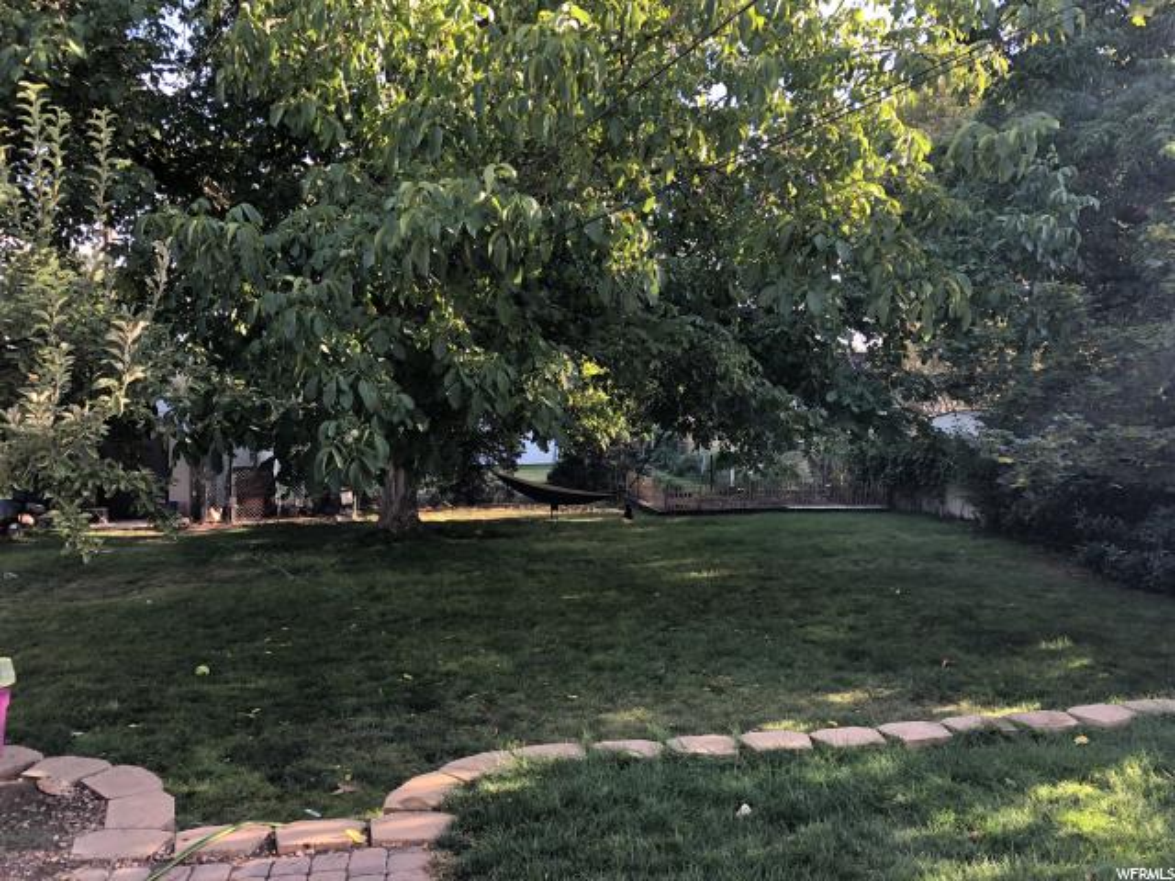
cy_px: 440
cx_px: 588
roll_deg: +0.8
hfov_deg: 63.4
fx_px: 950
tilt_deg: -2.4
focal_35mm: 28
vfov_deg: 49.7
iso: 40
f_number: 1.8
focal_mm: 3.99
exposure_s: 1/120
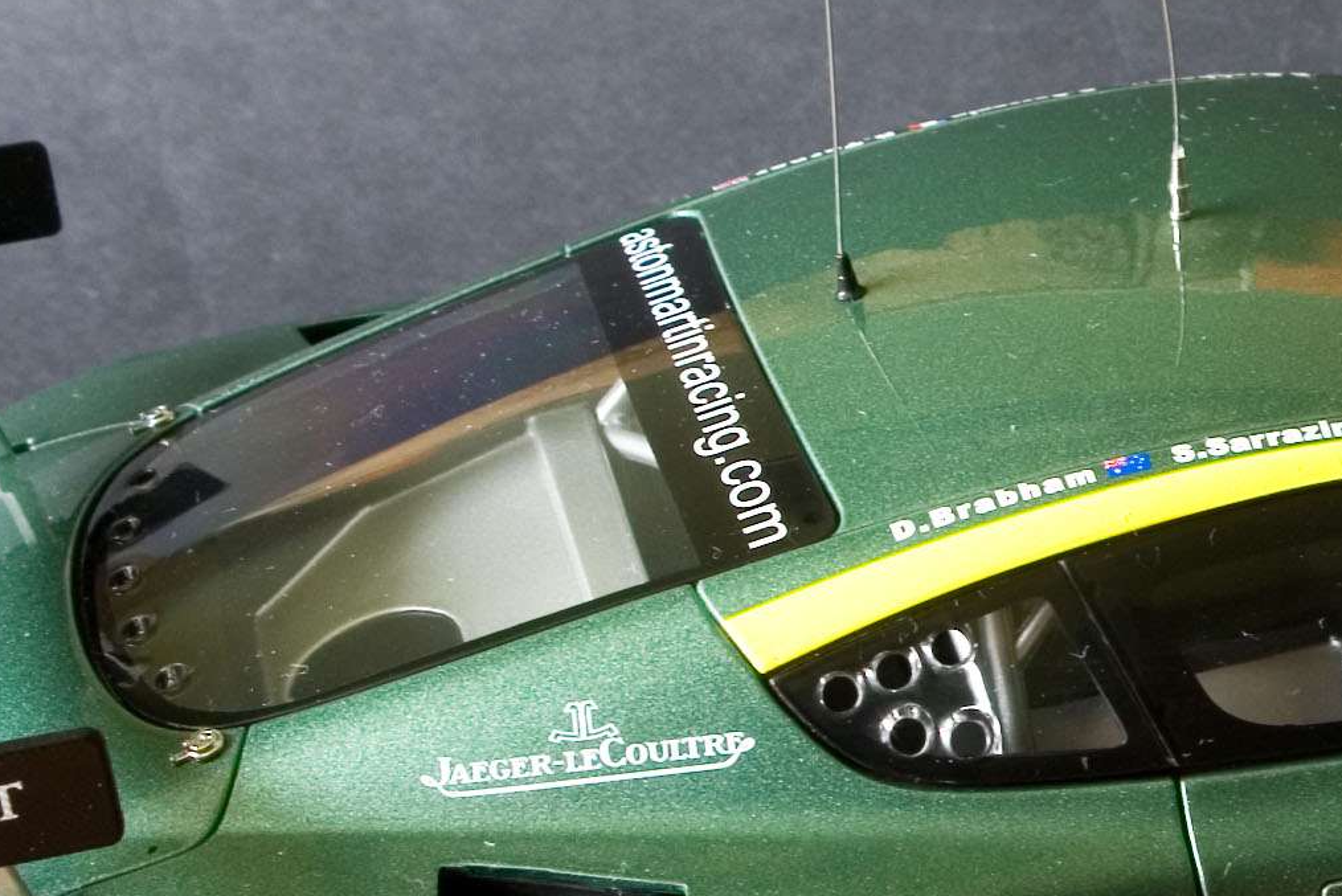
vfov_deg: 14.6
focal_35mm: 93
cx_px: 1214
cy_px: 552
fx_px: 3486
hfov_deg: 21.3
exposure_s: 1.5
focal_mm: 21
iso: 200
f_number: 13
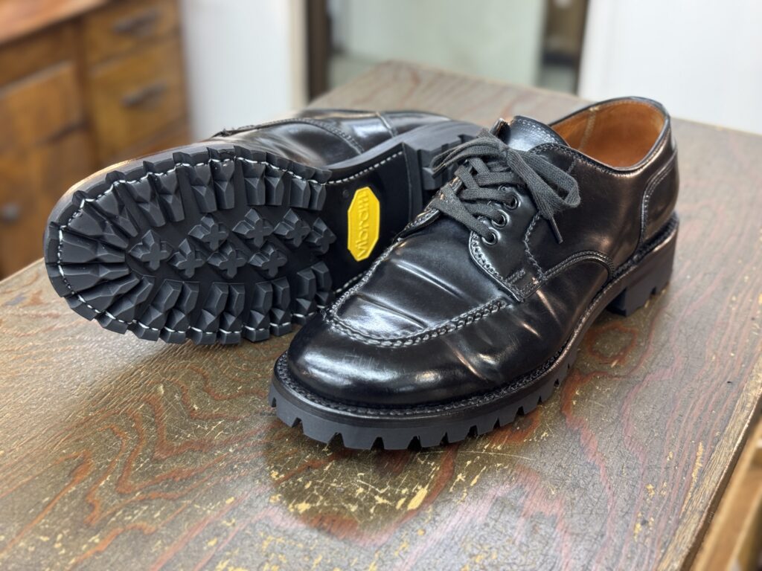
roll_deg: -0.6
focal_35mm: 48
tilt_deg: -31.7
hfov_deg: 39.7
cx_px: 381
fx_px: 1057
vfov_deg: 30.3
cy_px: 286
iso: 250
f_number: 1.78
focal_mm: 6.76
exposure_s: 1/40
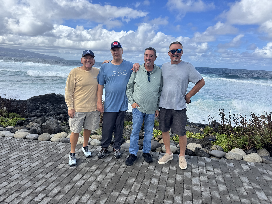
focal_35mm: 24
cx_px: 136
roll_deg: -2.8
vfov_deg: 56.8
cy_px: 102
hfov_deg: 71.6
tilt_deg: -12.8
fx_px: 189
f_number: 1.78
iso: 80
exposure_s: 1/4049
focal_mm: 6.76
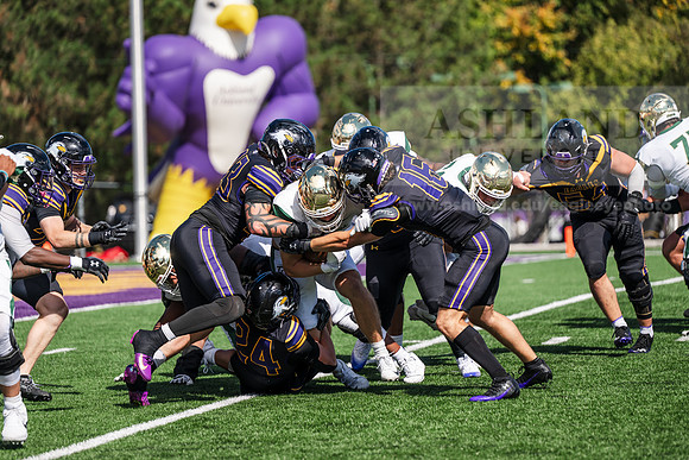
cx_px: 344
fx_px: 3159
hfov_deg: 12.4
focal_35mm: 165
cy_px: 230
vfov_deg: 8.3
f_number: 3.2
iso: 80
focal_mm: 165
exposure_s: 1/1250
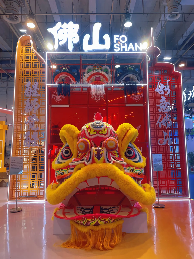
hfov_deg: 53.1
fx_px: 194
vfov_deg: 67.3
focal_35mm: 26
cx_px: 97
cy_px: 130
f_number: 1.6
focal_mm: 4.2
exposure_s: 1/100
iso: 40
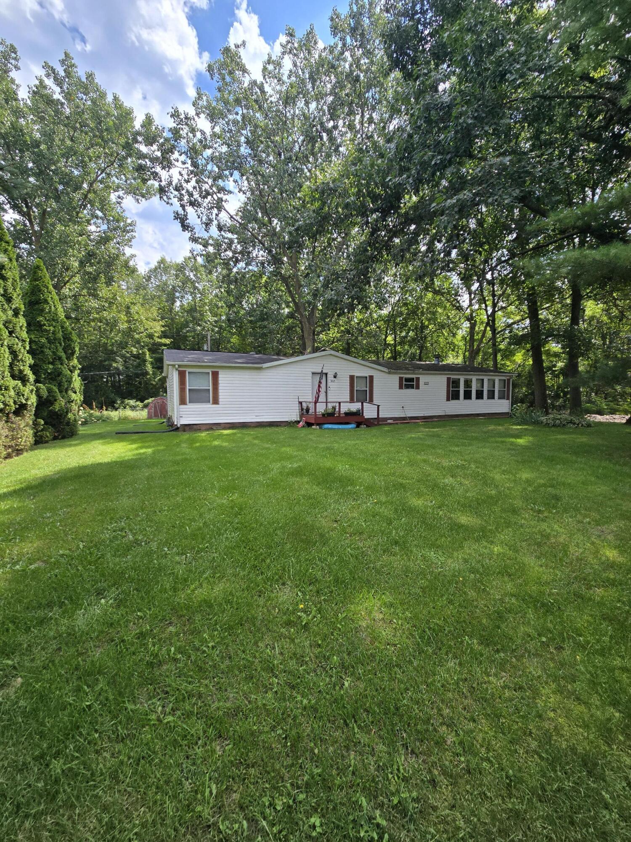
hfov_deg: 89.9
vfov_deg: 106.2
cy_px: 421
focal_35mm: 13
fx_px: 316
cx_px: 316
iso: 50
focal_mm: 2.2
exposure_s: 1/1300
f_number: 2.2
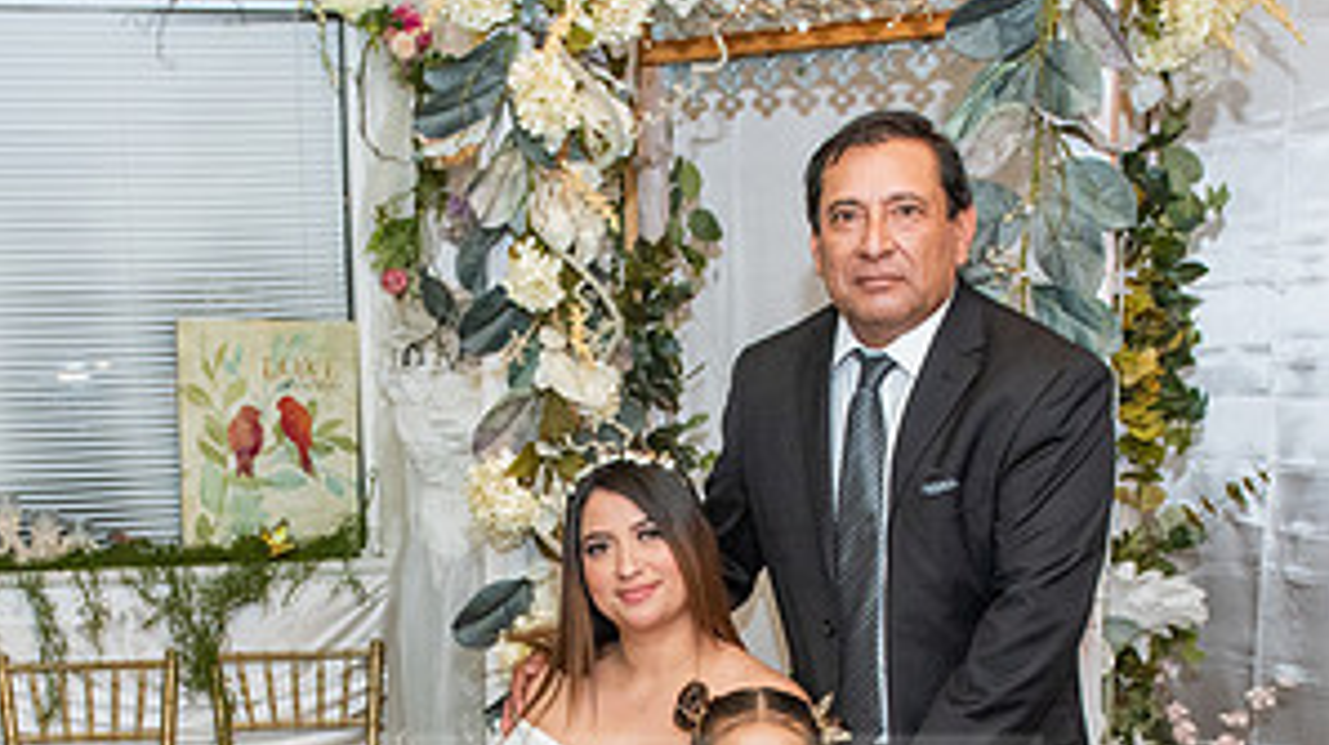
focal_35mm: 57
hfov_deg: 36.6
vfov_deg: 20.0
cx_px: 608
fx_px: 2007
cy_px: 839
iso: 1600
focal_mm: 24
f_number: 4.5
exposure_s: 1/125
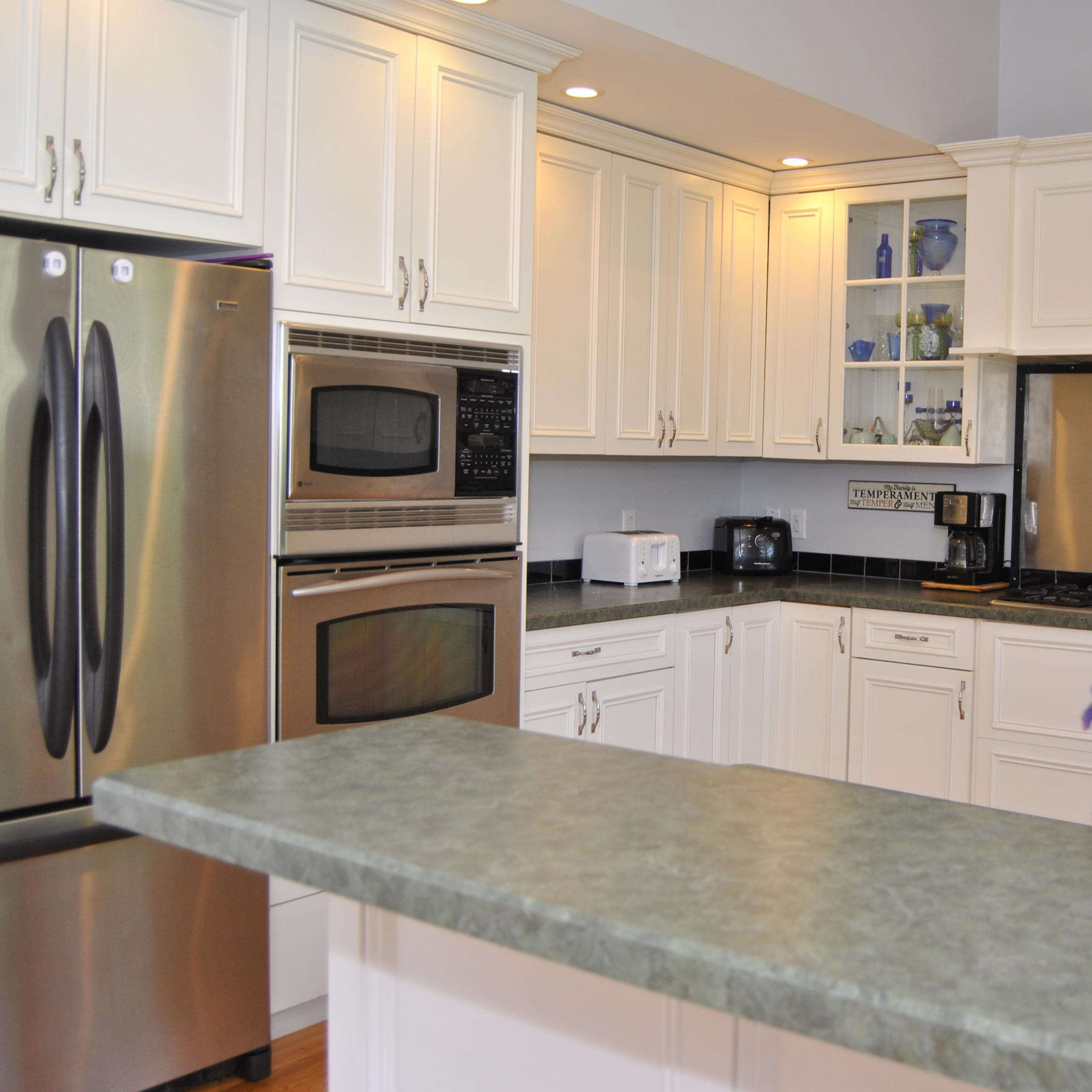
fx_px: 1392
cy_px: 538
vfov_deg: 42.8
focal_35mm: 39
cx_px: 741
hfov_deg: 42.2
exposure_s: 1/60
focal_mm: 20
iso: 200
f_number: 4
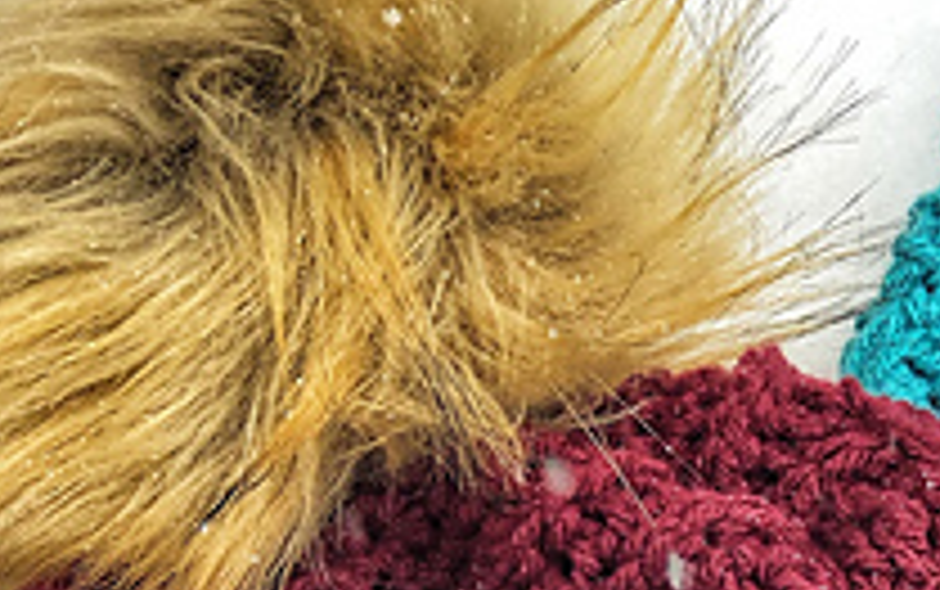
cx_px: 535
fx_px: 4743
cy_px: 910
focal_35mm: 185
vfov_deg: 7.0
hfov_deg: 11.3
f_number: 2.8
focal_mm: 6.6
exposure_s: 1/60
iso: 25
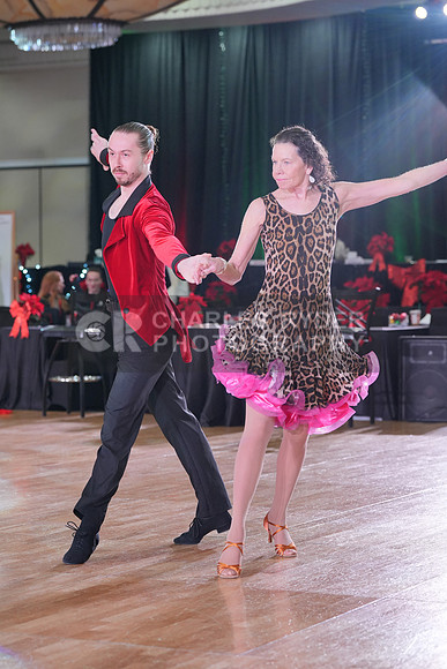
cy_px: 334
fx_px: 1824
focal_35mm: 98
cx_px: 224
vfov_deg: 20.8
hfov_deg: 14.0
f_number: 4
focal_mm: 98
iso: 1600
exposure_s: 1/320
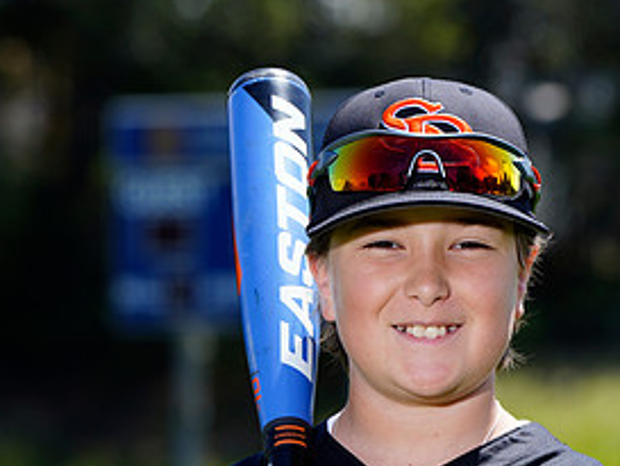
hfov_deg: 5.4
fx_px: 6594
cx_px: 394
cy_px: 536
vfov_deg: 4.0
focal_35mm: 368
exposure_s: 1/250
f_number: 6.3
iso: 100
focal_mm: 180
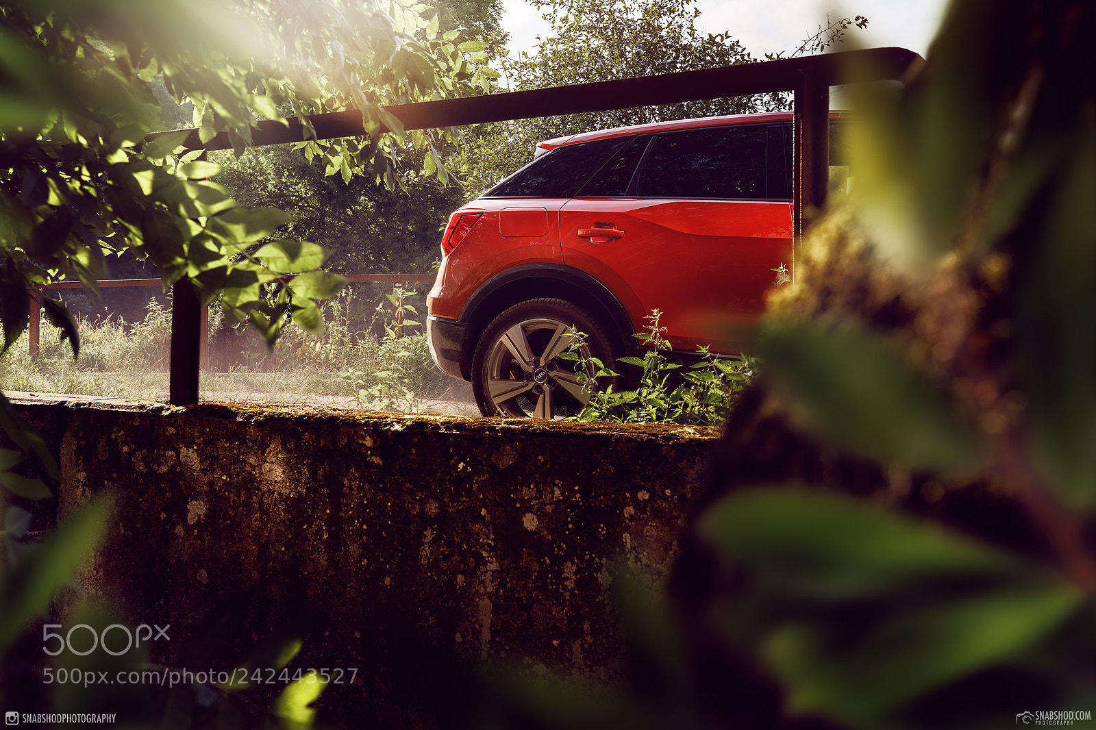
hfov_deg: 54.4
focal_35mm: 35
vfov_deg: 37.8
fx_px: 1065
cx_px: 548
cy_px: 365
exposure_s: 1/125
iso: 100
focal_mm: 35
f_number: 6.3
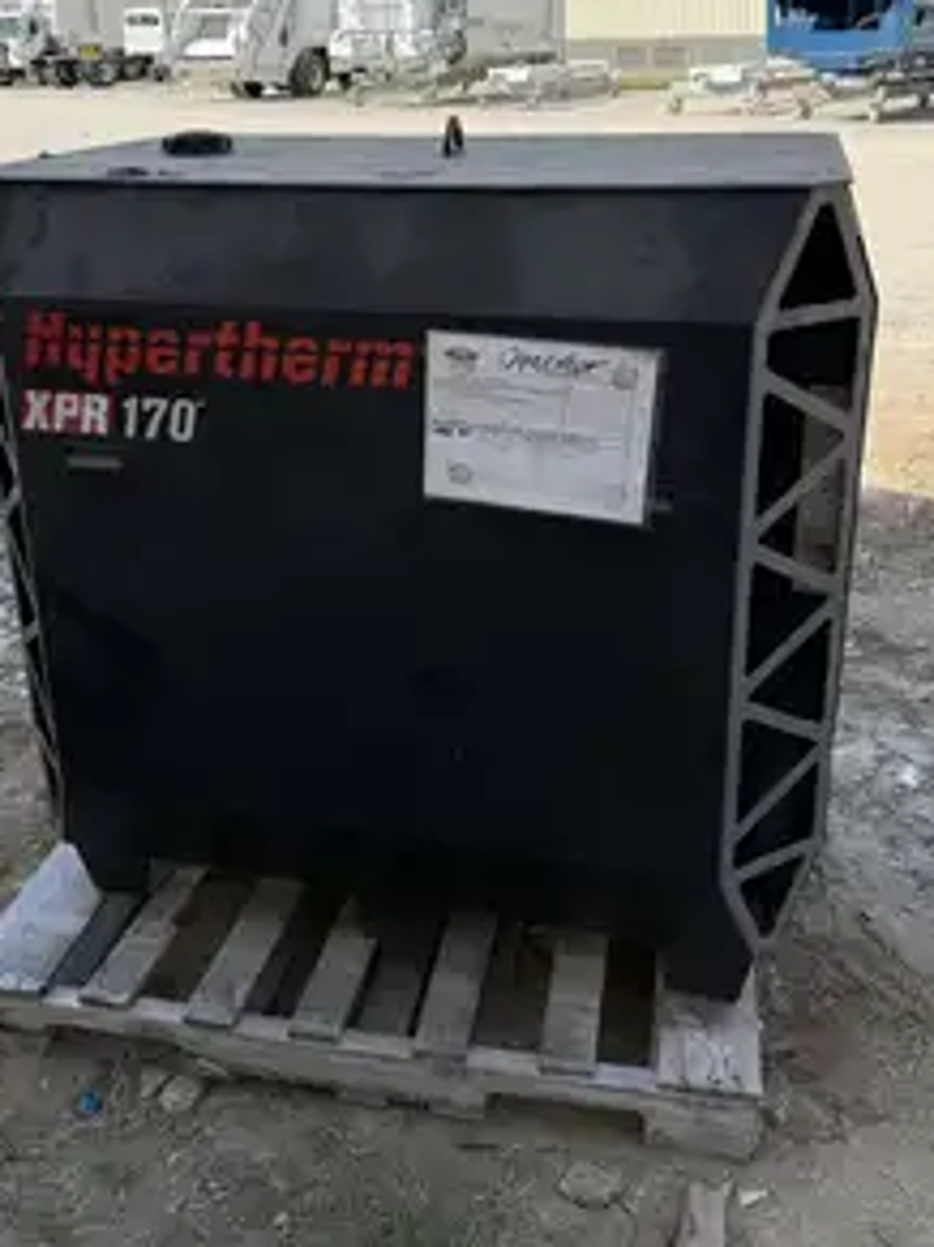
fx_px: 1188
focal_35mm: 33
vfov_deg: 54.7
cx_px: 441
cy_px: 459
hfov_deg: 42.9
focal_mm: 6.8
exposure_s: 1/3145
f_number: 1.8
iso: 80
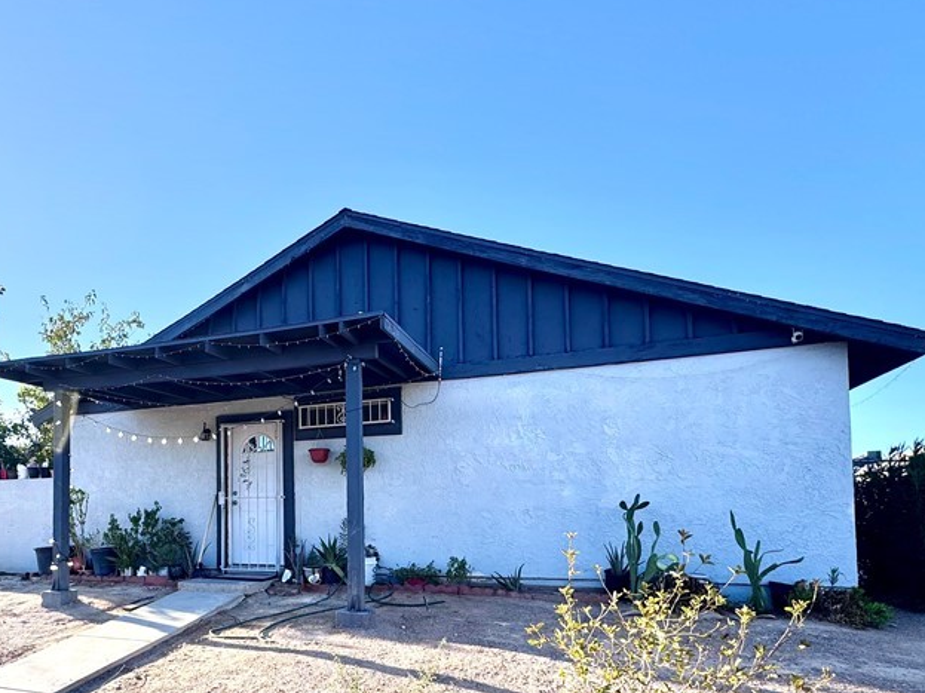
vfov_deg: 56.6
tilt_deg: +0.6
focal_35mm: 23
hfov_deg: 72.0
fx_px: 614
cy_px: 500
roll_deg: +0.5
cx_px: 316
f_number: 2.2
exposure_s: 1/522
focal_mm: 2.22
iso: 40
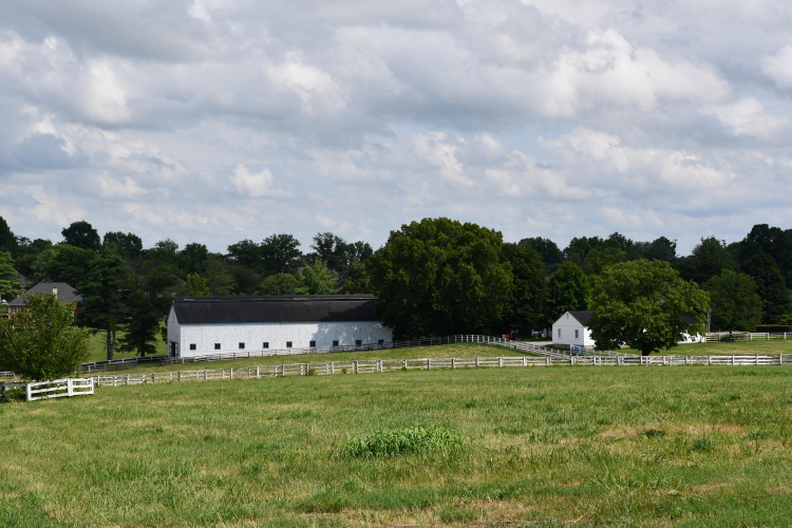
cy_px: 264
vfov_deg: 18.9
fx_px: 1584
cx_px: 396
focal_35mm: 72
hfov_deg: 28.1
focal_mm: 48
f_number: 9
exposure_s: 1/320
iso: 100
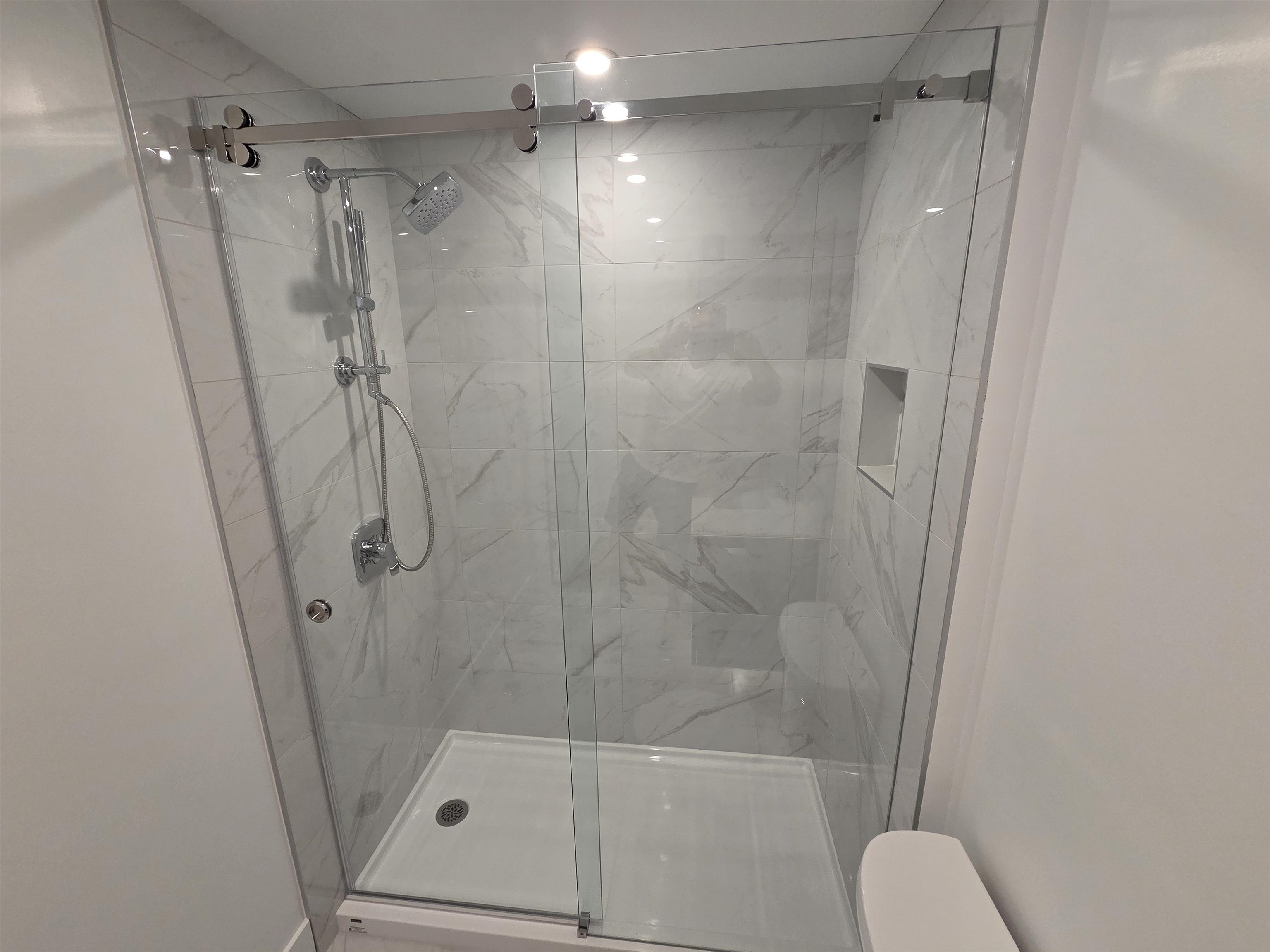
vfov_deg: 89.9
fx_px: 477
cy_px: 476
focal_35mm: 13
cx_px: 635
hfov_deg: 106.2
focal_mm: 2.2
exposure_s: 1/120
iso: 200
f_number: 2.2
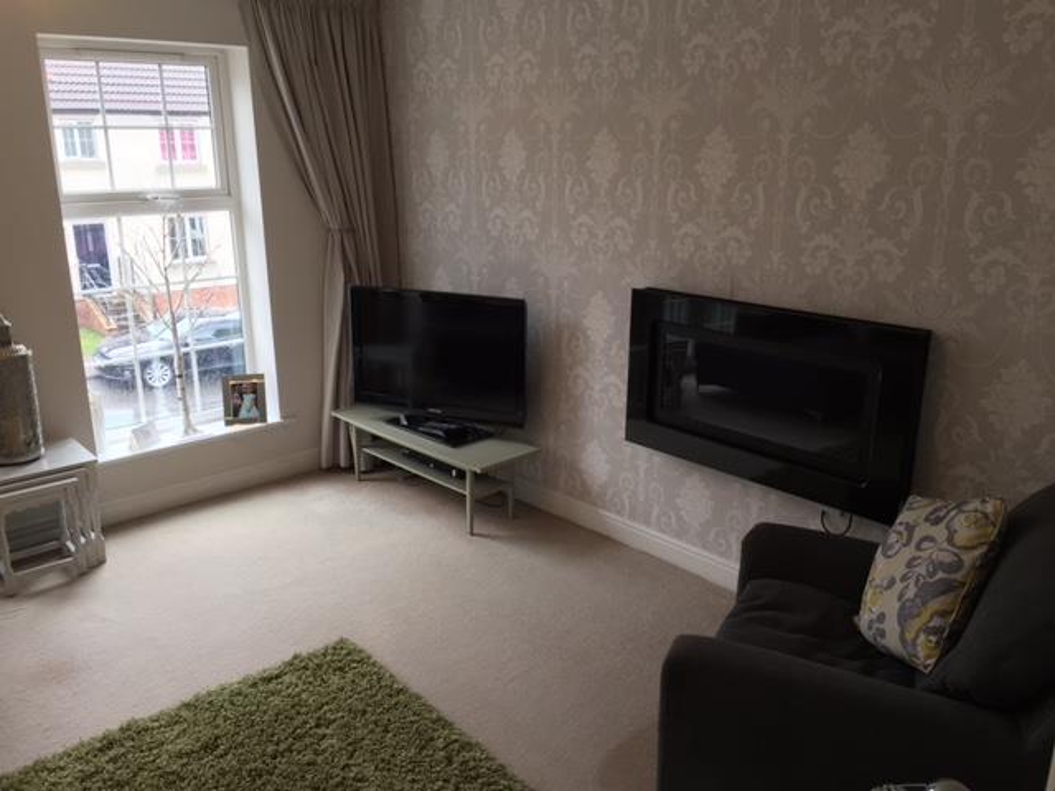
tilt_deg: -15.4
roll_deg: -0.1
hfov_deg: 61.7
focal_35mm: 29
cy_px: 396
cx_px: 528
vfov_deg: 48.2
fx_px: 884
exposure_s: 1/33
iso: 40
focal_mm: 4.15
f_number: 2.2
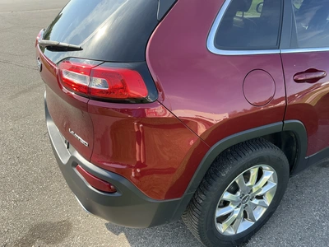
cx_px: 164
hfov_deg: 63.4
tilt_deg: -26.1
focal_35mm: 28
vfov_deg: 49.7
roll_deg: +1.2
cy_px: 124
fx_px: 266
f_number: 1.8
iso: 25
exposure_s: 1/386
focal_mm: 3
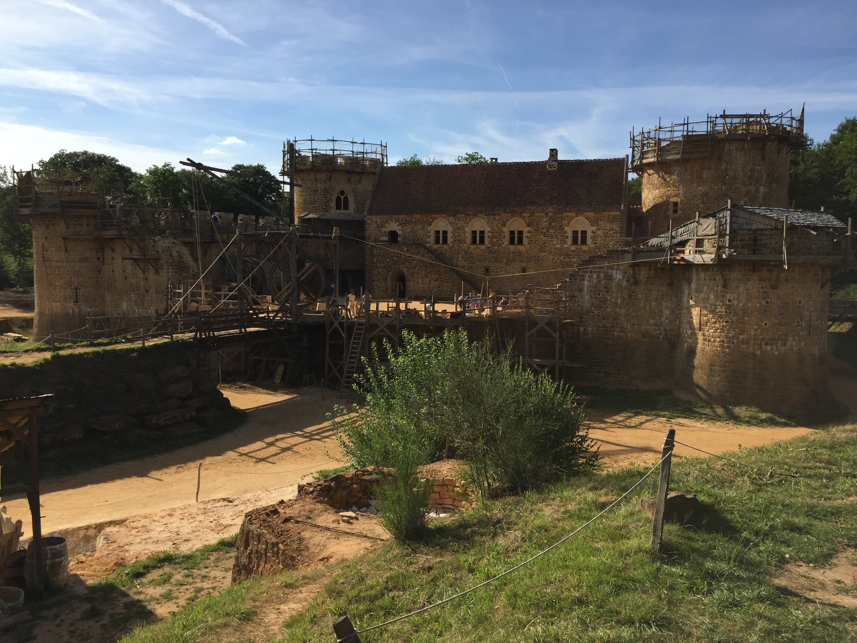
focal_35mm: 29
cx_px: 428
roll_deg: -0.7
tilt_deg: -5.6
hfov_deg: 61.7
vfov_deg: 48.2
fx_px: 718
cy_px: 322
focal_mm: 4.15
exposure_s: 1/2198
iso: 32
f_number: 2.2
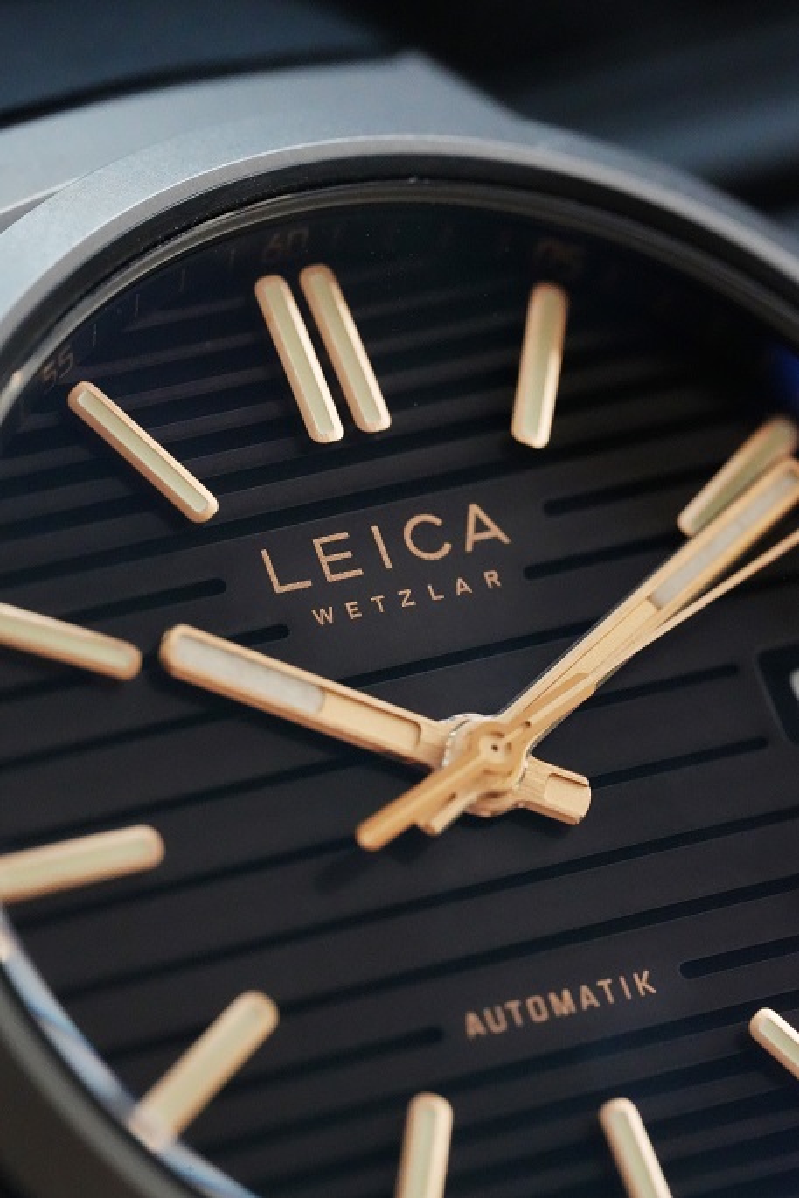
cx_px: 400
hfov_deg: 13.0
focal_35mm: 105
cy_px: 599
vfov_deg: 19.5
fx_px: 3494
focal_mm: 105
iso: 12800
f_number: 8
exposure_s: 1/250
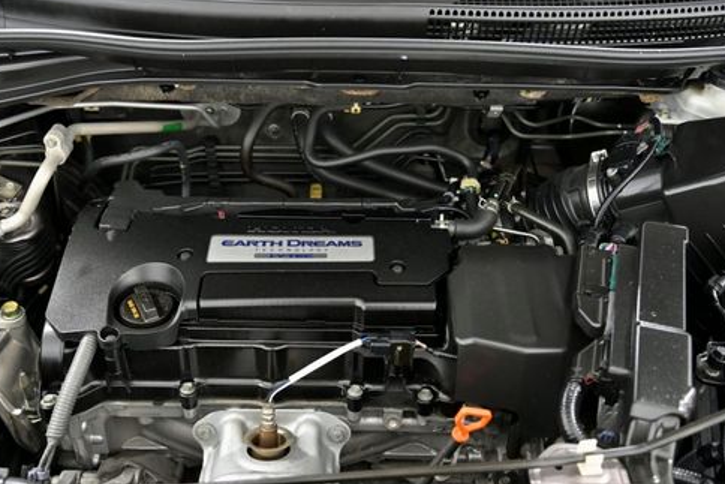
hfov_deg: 51.8
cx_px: 337
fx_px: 745
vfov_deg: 36.0
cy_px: 254
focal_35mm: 37
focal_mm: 28
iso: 2000
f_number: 4
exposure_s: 1/100
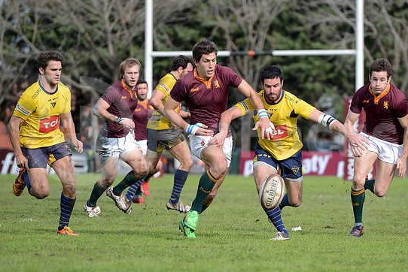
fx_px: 2427
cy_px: 132
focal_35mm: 214
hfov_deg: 9.6
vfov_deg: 6.4
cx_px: 209
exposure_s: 1/2500
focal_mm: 200
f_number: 4
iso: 500
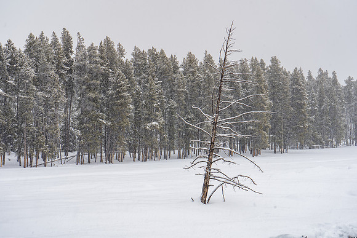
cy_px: 119
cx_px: 178
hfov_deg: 28.8
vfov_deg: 19.5
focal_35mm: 70
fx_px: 694
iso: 100
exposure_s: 1/100
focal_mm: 70
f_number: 11
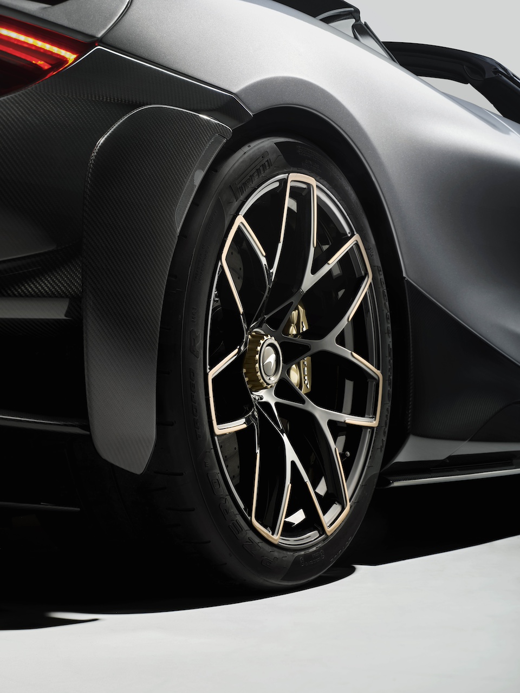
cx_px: 260
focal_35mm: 87
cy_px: 346
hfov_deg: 17.0
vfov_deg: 22.5
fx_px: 1743
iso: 50
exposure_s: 1/125
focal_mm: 110
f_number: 11
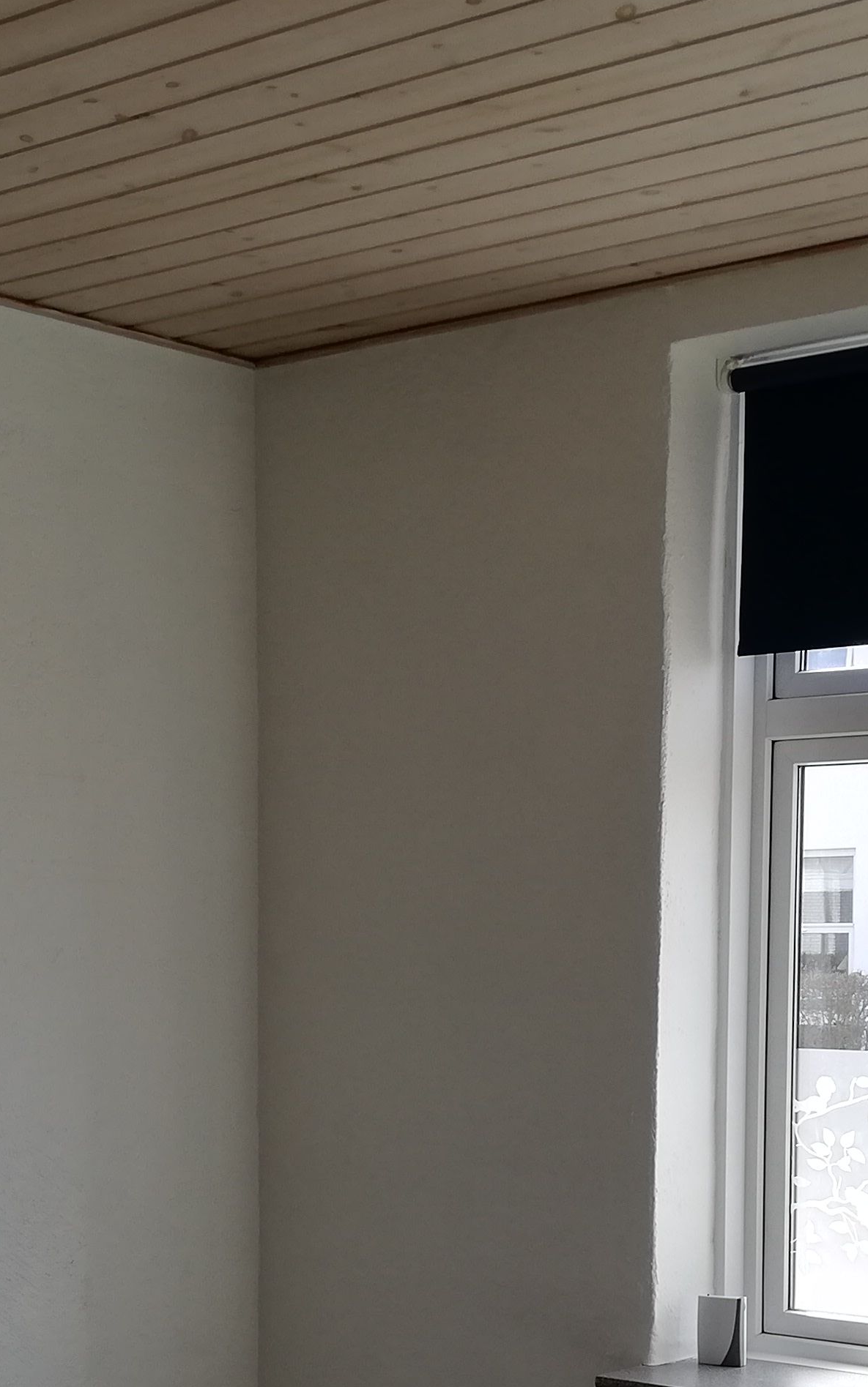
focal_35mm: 67
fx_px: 2535
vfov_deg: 29.6
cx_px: 465
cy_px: 1189
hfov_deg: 19.4
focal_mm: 3.81
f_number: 2.2
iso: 50
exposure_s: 1/130
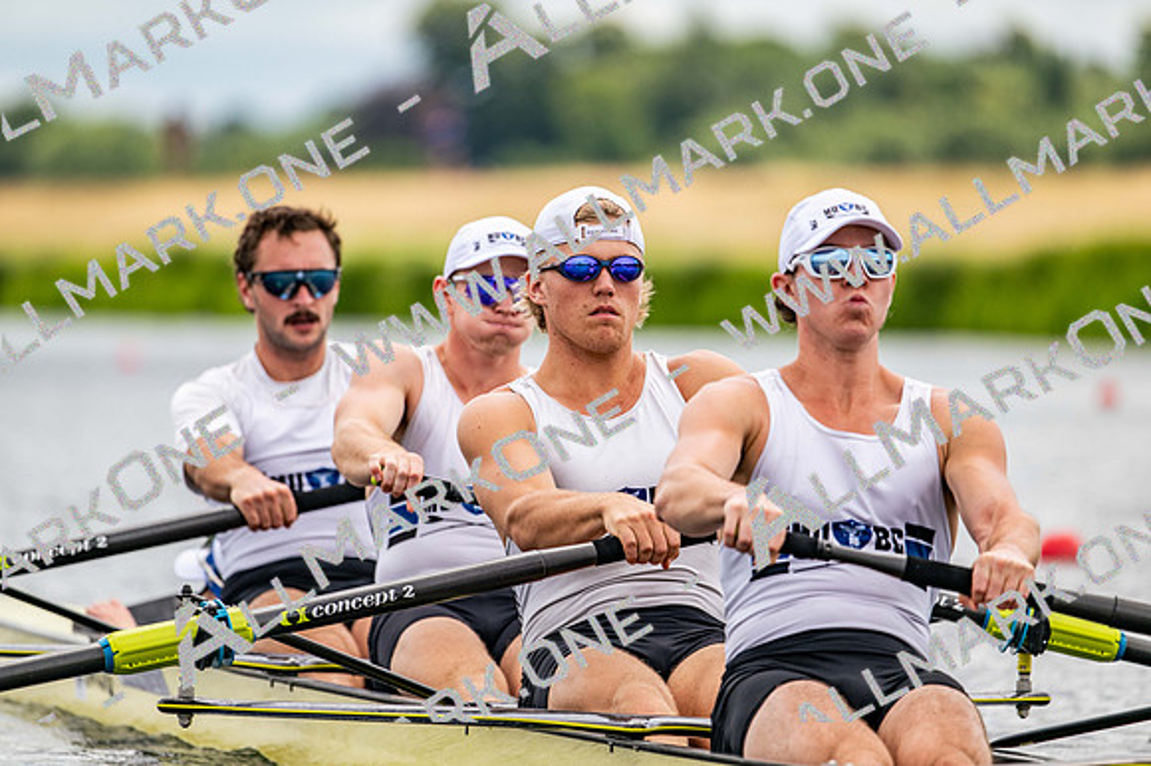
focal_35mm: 400
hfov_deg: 5.2
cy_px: 383
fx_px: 12784
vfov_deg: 3.4
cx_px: 576
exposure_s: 1/2500
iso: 320
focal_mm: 400
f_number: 4.5
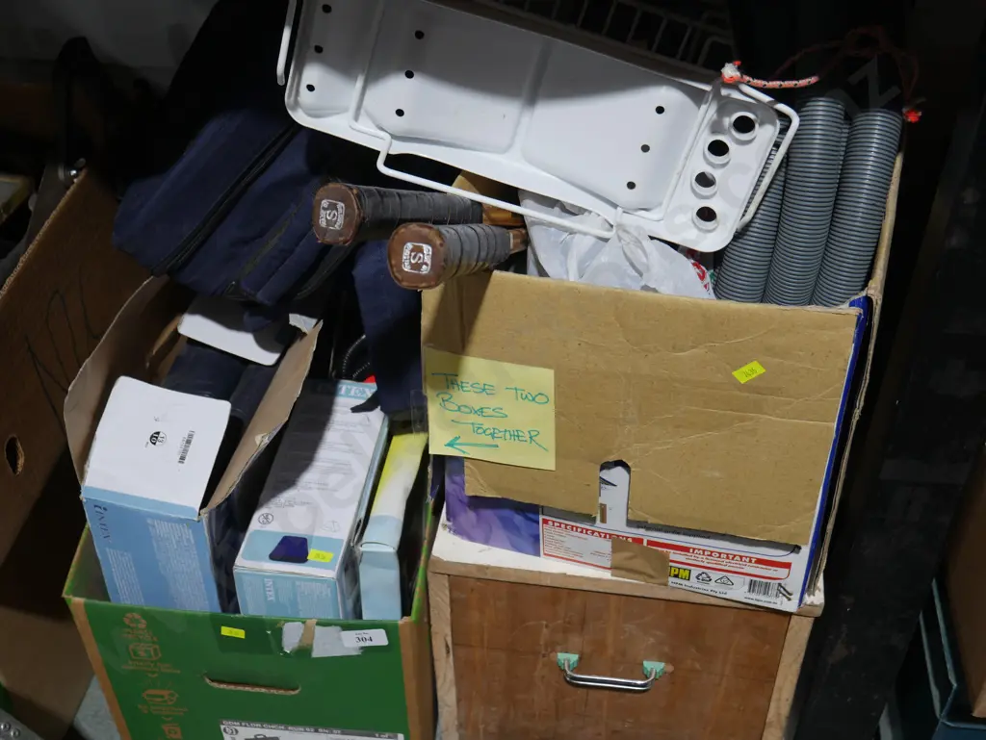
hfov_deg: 44.8
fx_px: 1197
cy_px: 370
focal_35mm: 42
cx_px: 493
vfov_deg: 34.4
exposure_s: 1/60
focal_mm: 21
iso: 500
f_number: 4.6
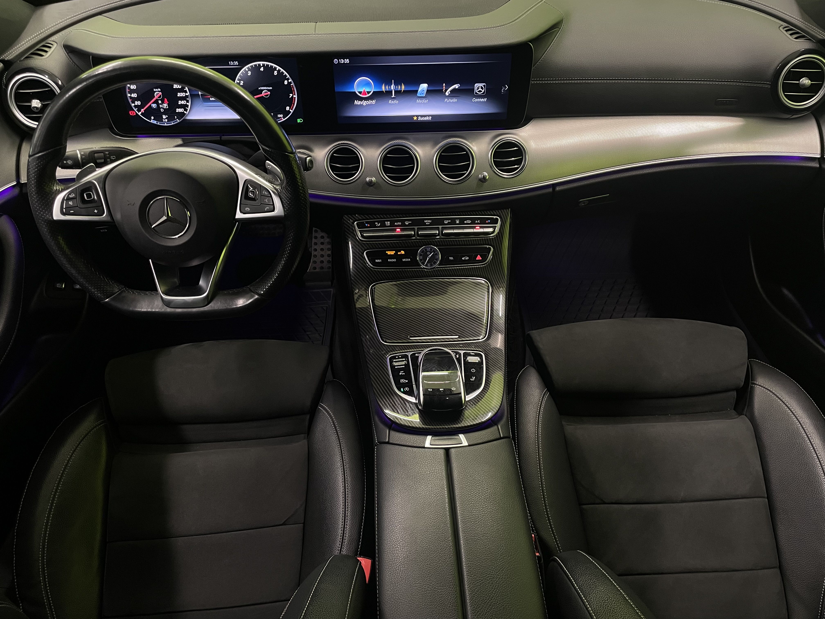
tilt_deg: -45.1
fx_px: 620
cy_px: 310
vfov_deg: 53.1
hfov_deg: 67.3
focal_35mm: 26
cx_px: 412
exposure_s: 1/50
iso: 250
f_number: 1.6
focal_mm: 4.2
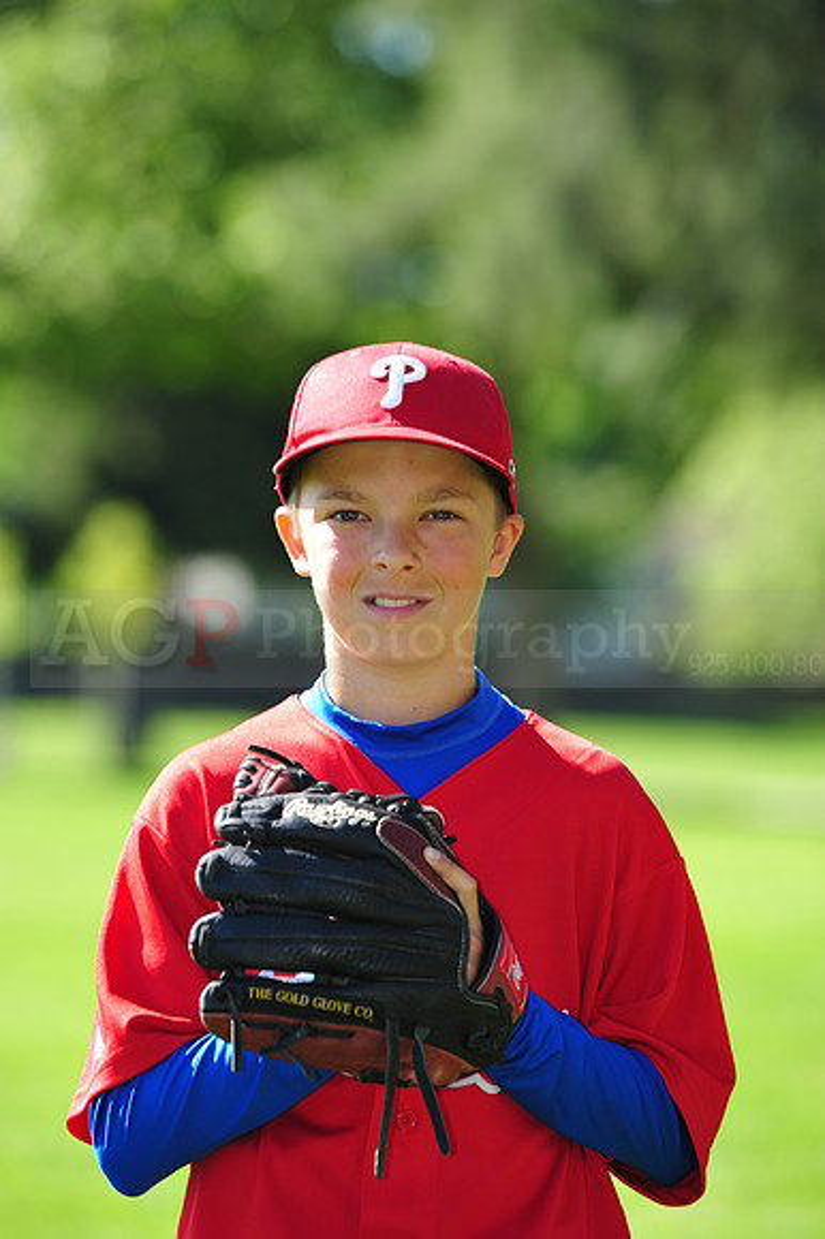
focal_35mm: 200
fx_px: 6883
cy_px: 620
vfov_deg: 10.3
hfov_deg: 6.9
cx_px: 412
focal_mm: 200
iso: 200
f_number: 5
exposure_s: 1/400
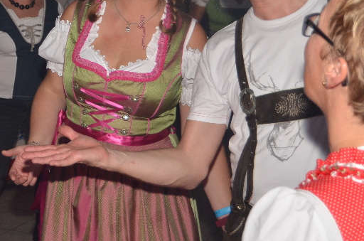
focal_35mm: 90
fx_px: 910
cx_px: 28
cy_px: 38
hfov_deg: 22.0
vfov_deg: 15.0
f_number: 4
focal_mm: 25
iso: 800
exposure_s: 1/60
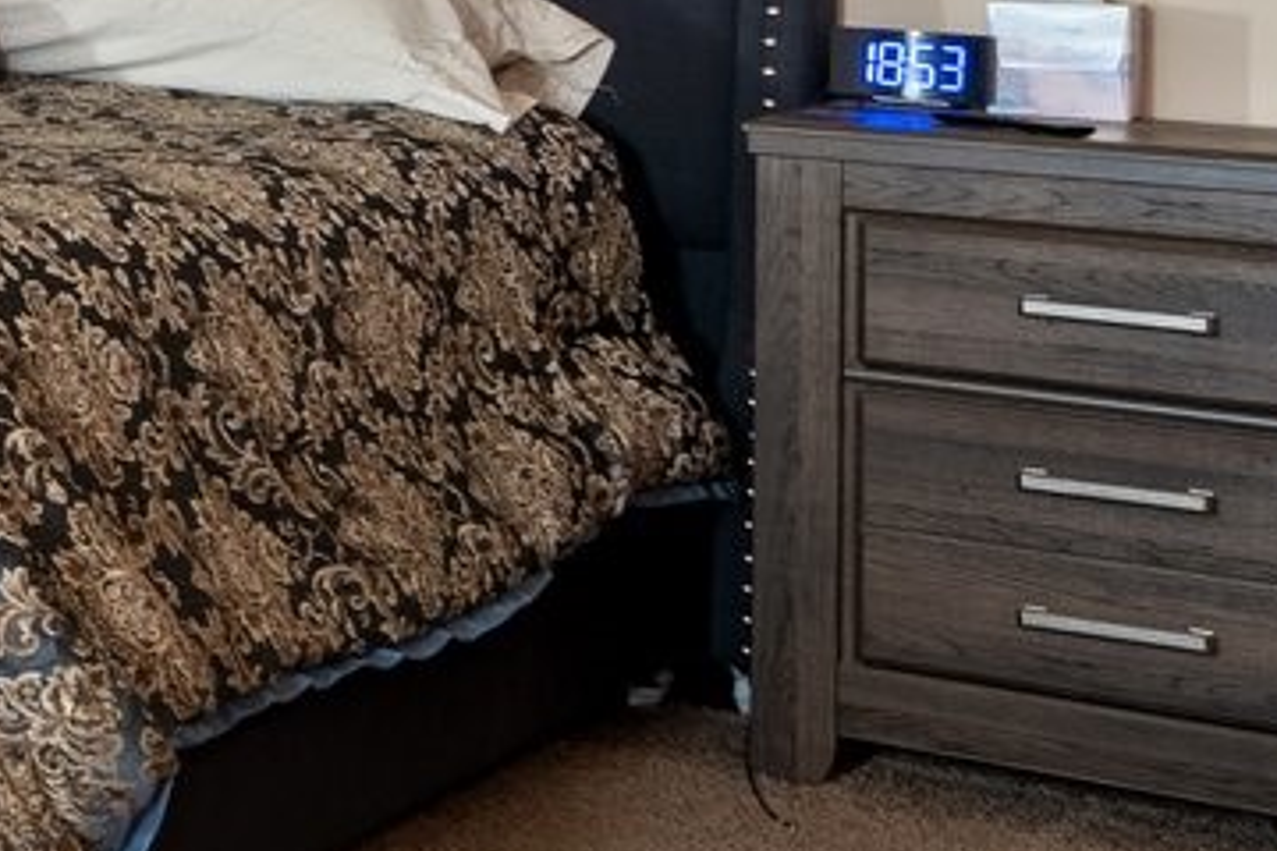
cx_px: -2022
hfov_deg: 13.6
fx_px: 3228
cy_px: -278
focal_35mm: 91
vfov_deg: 14.4
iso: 320
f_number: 8
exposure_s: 15
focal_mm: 16
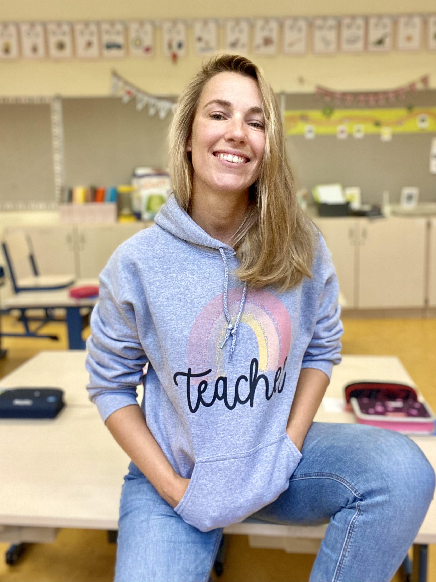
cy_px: 291
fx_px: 504
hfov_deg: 46.8
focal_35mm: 30
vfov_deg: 60.0
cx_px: 218
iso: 125
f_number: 2.2
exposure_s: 1/50
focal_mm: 2.71
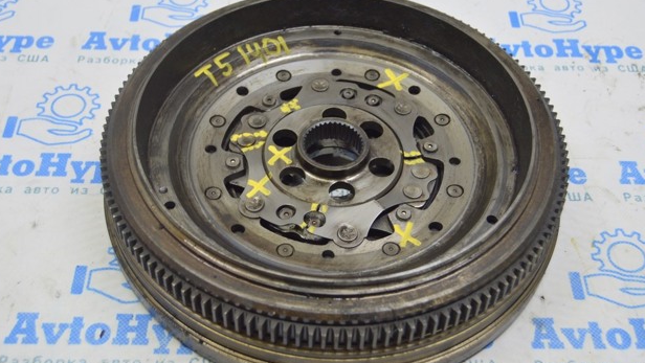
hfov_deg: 40.9
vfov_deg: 23.7
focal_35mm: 51
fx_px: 865
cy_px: 149
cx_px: 319
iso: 400
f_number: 5.6
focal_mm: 31
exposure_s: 1/20
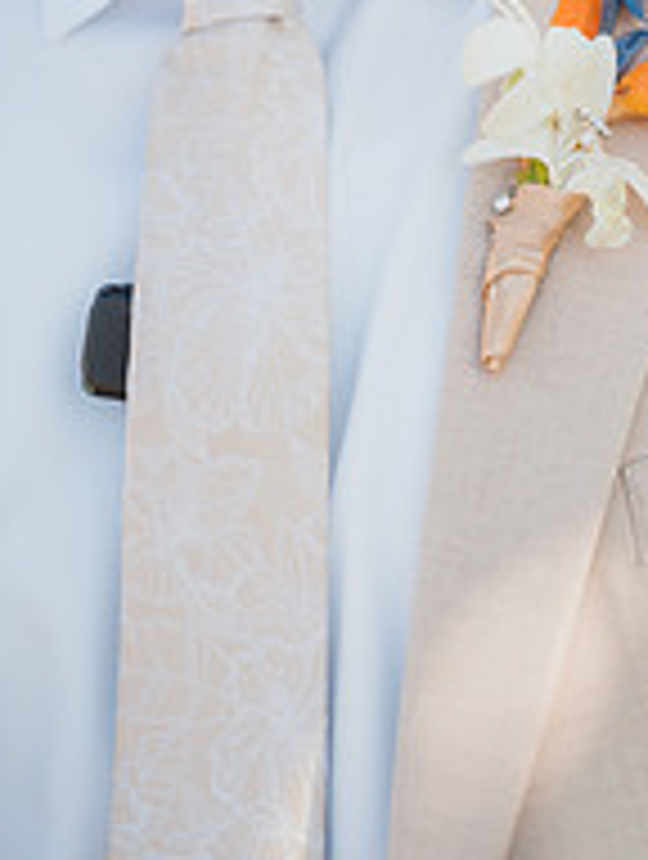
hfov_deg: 13.0
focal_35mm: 113
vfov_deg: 17.2
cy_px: 108
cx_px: 598
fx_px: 2811
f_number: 1.4
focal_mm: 50
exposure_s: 1/2000
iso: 125
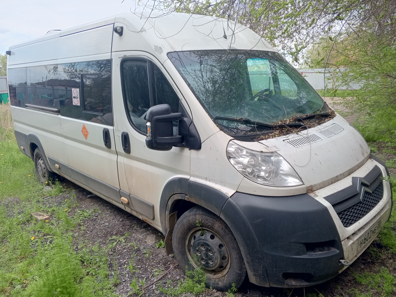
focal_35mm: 27
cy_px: 148
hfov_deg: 65.3
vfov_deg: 51.4
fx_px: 309
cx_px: 198
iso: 58
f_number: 1.6
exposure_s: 1/176
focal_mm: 4.09
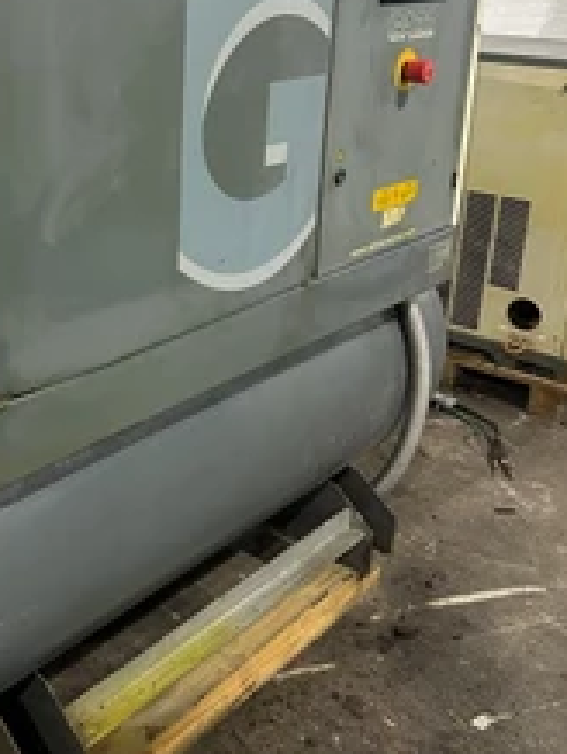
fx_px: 959
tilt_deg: -15.4
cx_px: 59
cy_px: 225
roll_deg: -2.2
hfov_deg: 31.4
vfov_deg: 42.1
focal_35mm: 44
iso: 320
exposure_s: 1/60
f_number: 1.78
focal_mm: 6.86
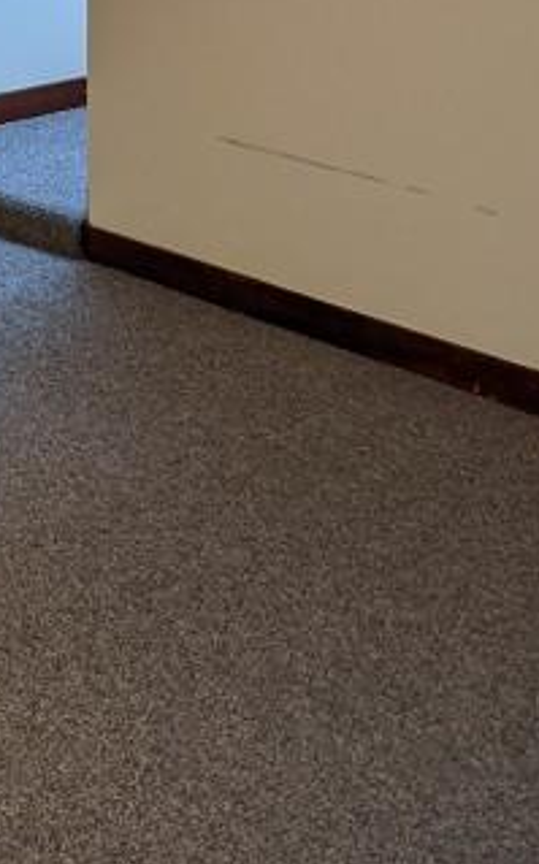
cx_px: -168
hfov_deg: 13.6
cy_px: -19
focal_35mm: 92
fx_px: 2165
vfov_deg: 21.7
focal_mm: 4.44
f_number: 1.8
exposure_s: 1/25
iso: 100
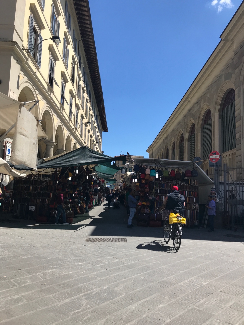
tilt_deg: +7.5
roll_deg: -2.1
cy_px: 162
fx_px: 263
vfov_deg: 63.4
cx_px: 122
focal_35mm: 28
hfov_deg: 49.7
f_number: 1.8
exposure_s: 1/2283
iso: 20
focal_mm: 3.99
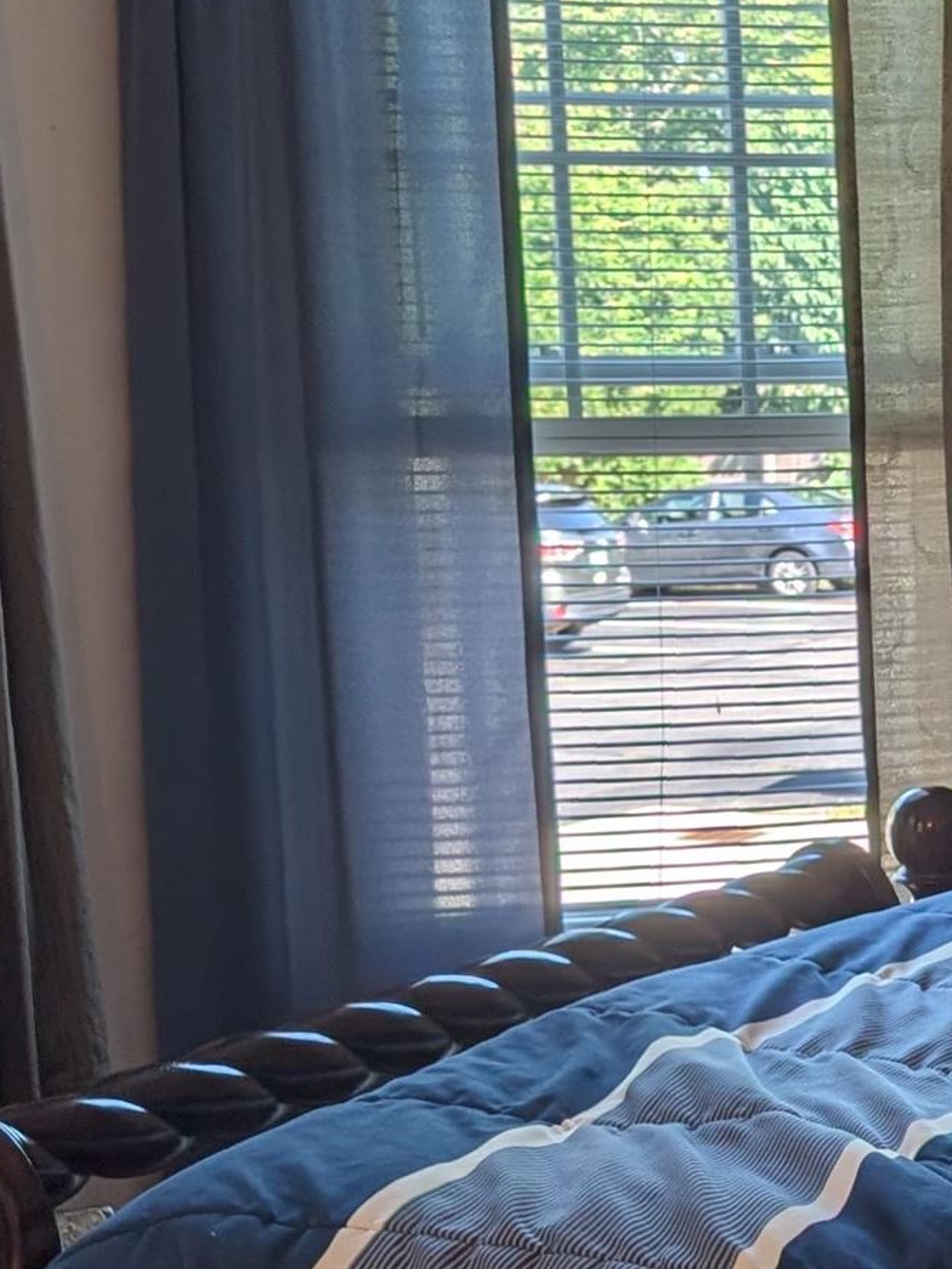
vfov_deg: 23.5
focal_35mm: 83
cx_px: 1487
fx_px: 3042
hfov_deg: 16.1
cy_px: 809
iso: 19
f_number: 1.68
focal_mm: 6.9
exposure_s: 1/120
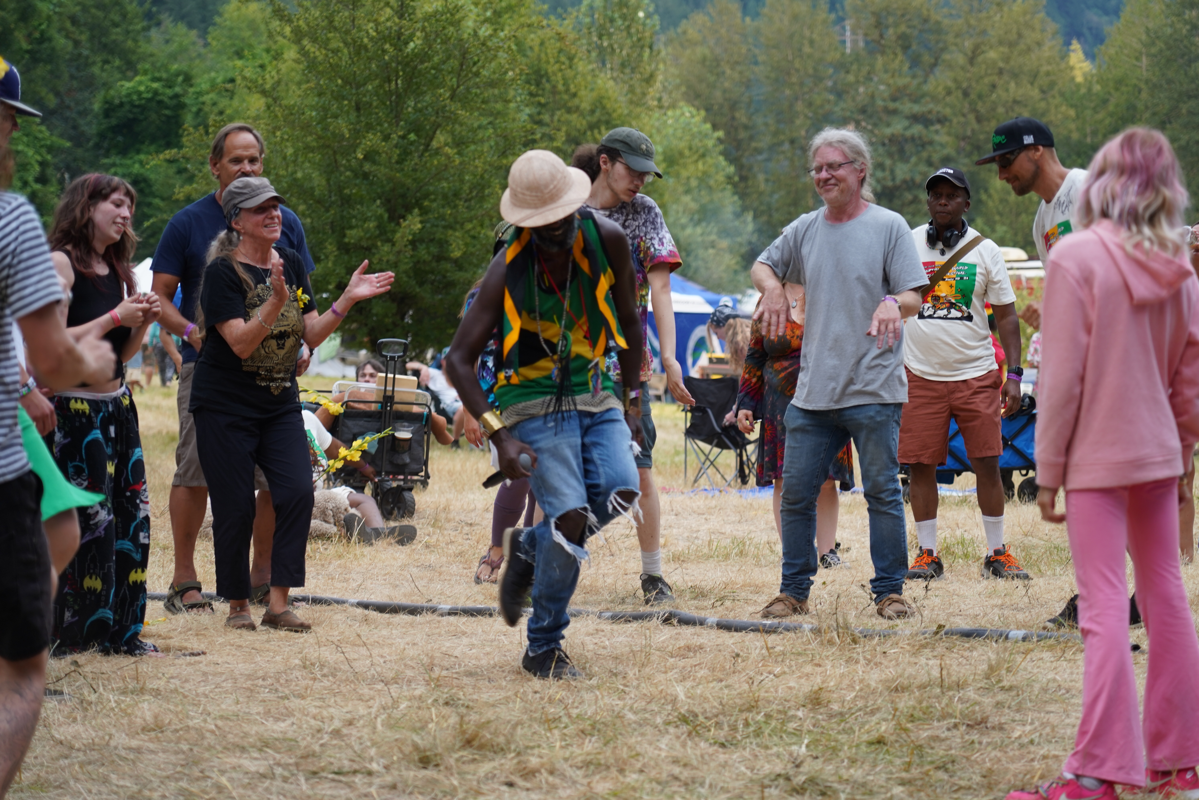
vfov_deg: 13.0
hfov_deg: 19.5
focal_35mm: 105
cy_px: 400
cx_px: 600
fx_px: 3497
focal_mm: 105
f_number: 4
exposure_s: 1/160
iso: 250
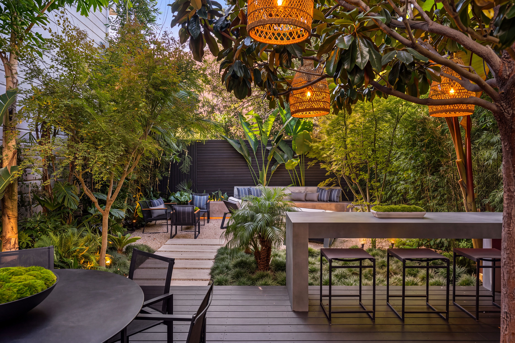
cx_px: 258
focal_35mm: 24
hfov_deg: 73.7
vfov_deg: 53.1
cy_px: 172
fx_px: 343
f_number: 5.6
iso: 640
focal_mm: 24
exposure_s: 1/60
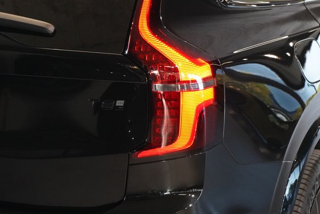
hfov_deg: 17.6
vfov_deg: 11.8
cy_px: 33
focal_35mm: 116
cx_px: 141
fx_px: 1031
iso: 8000
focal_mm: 68
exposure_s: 1/160
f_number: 5.6
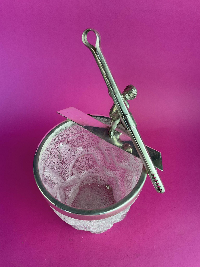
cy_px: 134
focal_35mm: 29
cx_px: 100
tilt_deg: -54.4
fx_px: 223
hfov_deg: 48.2
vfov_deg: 61.7
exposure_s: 1/100
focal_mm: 3
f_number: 1.8
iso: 40
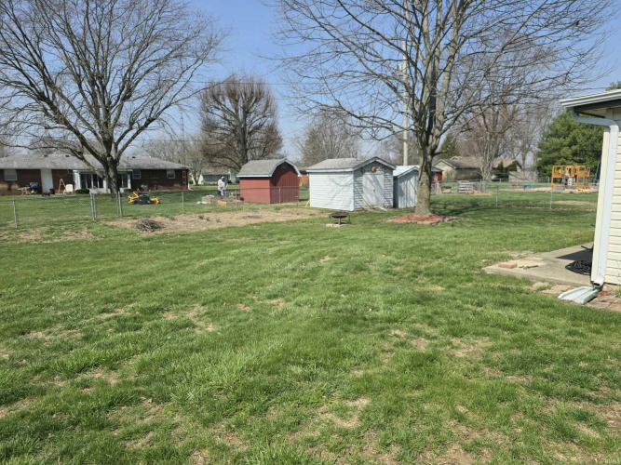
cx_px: 310
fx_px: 413
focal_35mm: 23
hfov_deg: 73.9
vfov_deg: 58.9
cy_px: 232
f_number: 1.7
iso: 12
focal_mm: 6.3
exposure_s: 1/1000
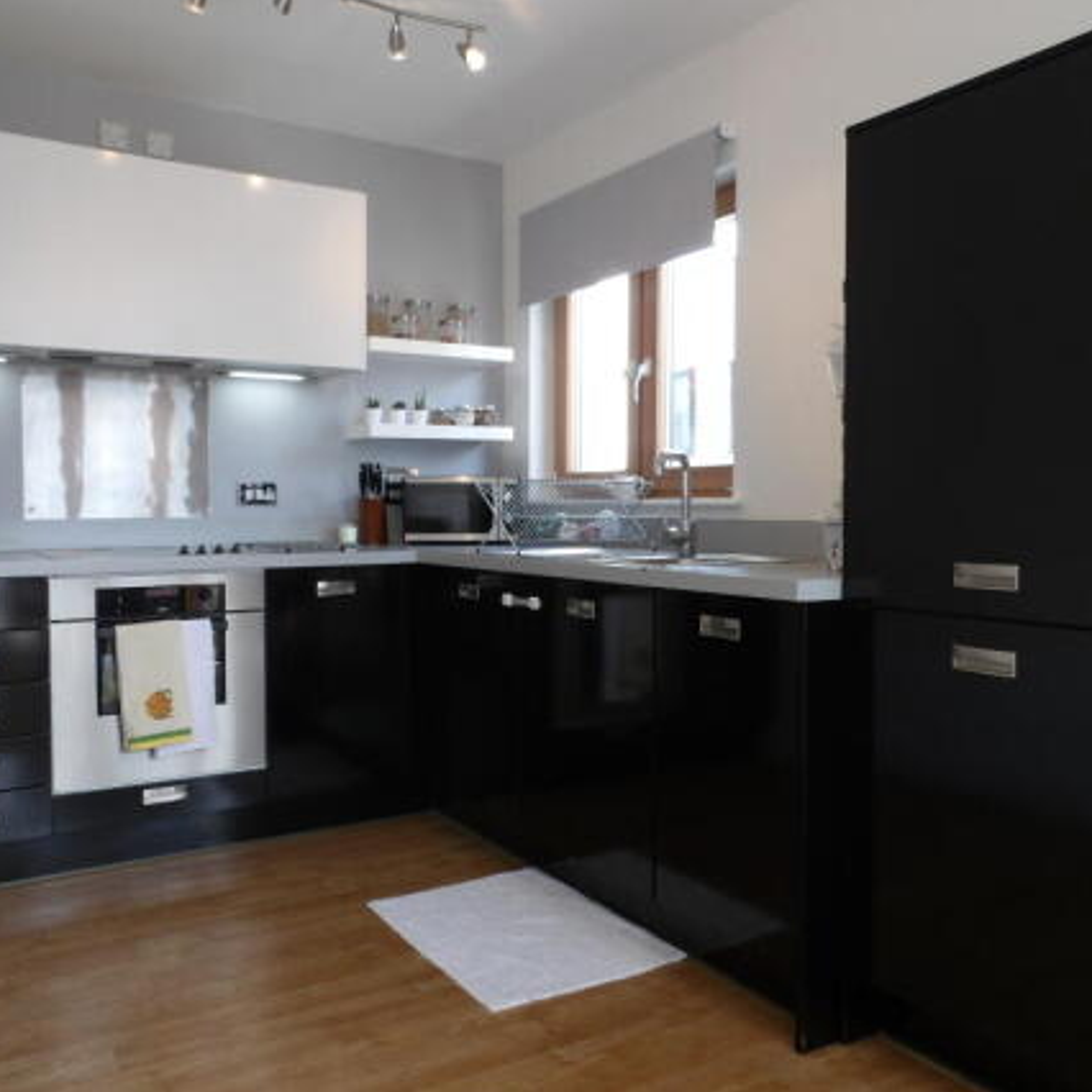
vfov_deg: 55.6
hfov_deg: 55.6
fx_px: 1035
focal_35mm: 29
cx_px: 552
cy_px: 534
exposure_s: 1/34
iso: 100
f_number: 4.1
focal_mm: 4.3
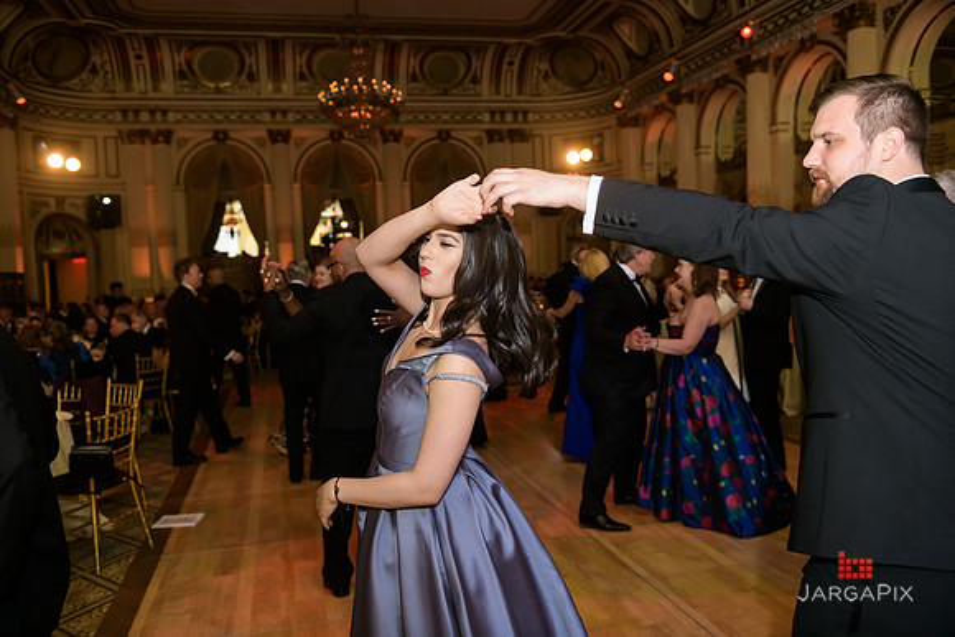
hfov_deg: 60.3
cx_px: 478
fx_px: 823
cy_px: 318
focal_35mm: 31
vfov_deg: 42.3
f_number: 3.2
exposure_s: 1/100
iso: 1600
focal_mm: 31
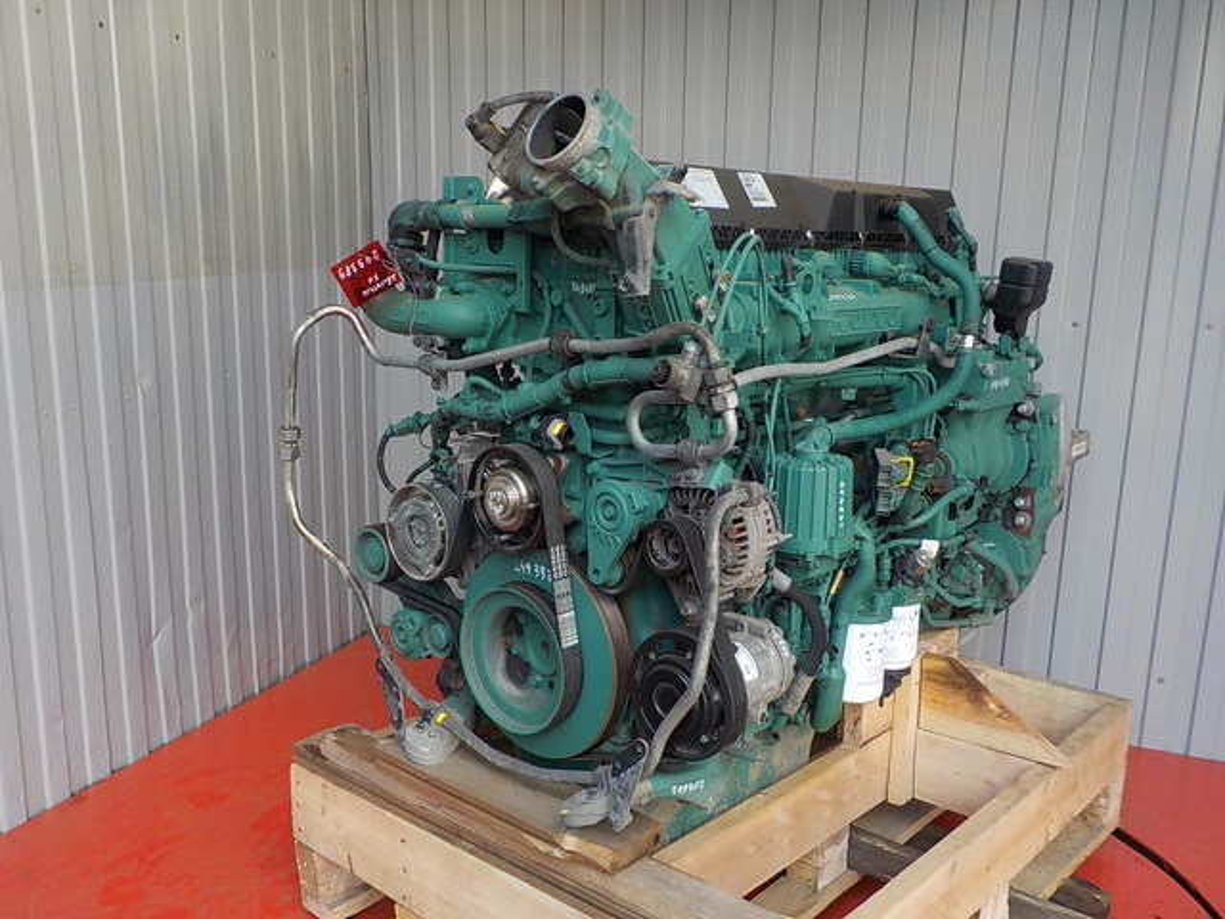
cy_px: 460
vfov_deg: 46.8
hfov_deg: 60.0
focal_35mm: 30
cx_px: 612
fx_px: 1062
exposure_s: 1/100
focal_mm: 4.1
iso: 125
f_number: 3.3
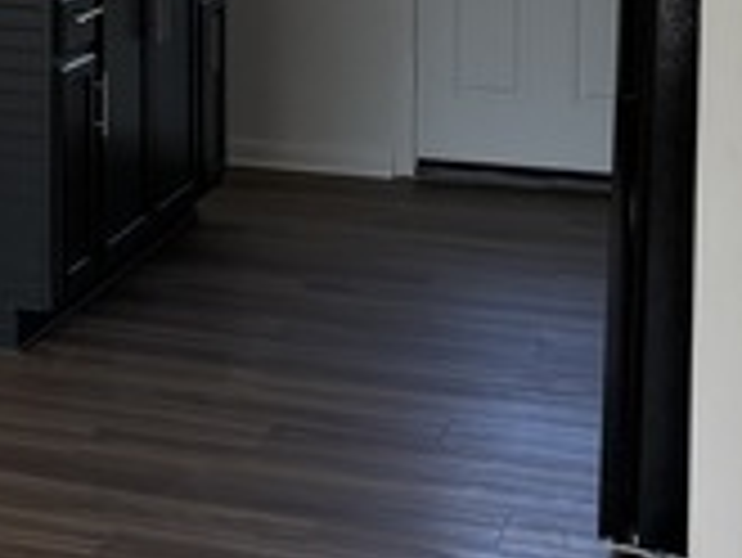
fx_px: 2252
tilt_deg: -3.7
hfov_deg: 17.6
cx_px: -209
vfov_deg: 13.6
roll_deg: +0.8
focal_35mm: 105
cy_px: -144
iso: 64
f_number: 1.6
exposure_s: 1/228
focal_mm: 5.96
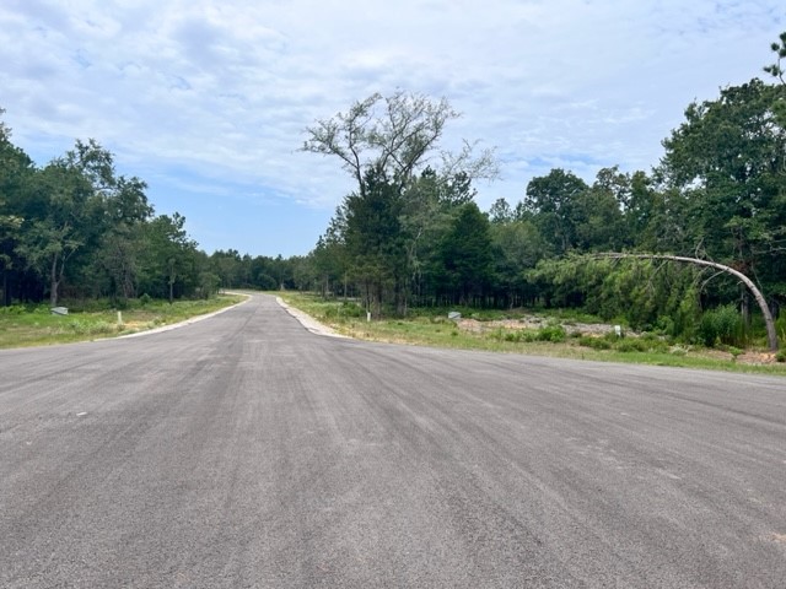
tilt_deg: -3.1
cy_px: 294
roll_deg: -0.7
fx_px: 590
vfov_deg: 53.1
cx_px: 393
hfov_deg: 67.3
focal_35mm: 26
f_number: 1.5
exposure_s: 1/4444
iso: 50
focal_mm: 5.7
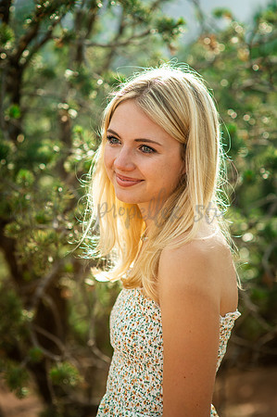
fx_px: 983
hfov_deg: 16.0
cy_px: 208
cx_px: 138
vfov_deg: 23.9
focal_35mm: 85
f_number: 2.2
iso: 200
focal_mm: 85
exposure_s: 1/1250
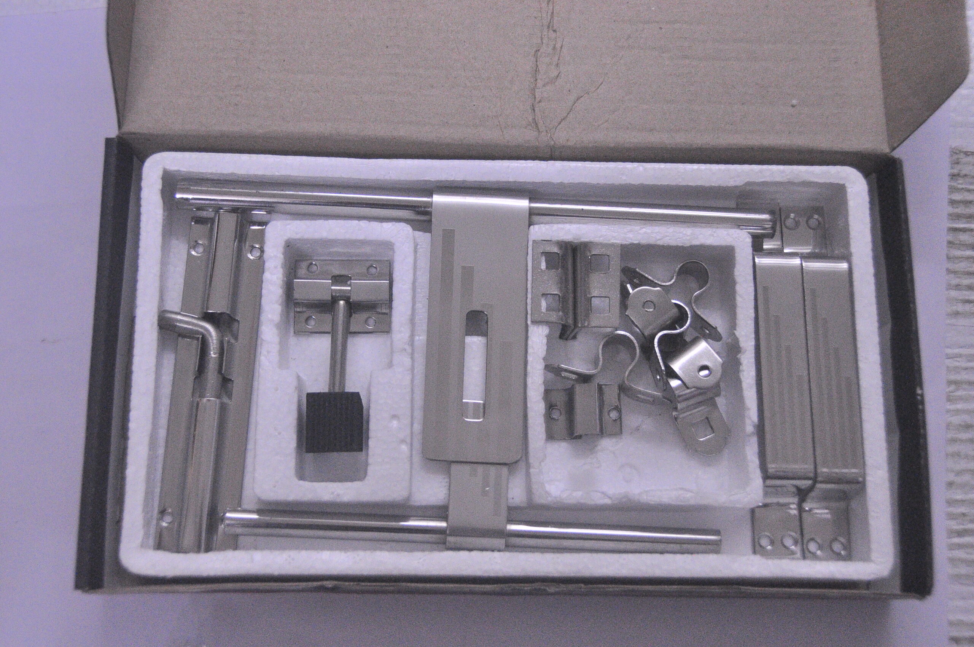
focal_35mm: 48
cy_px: 324
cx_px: 487
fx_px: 1297
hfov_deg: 41.2
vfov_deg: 28.0
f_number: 4.2
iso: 3200
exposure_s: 1/60
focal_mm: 32
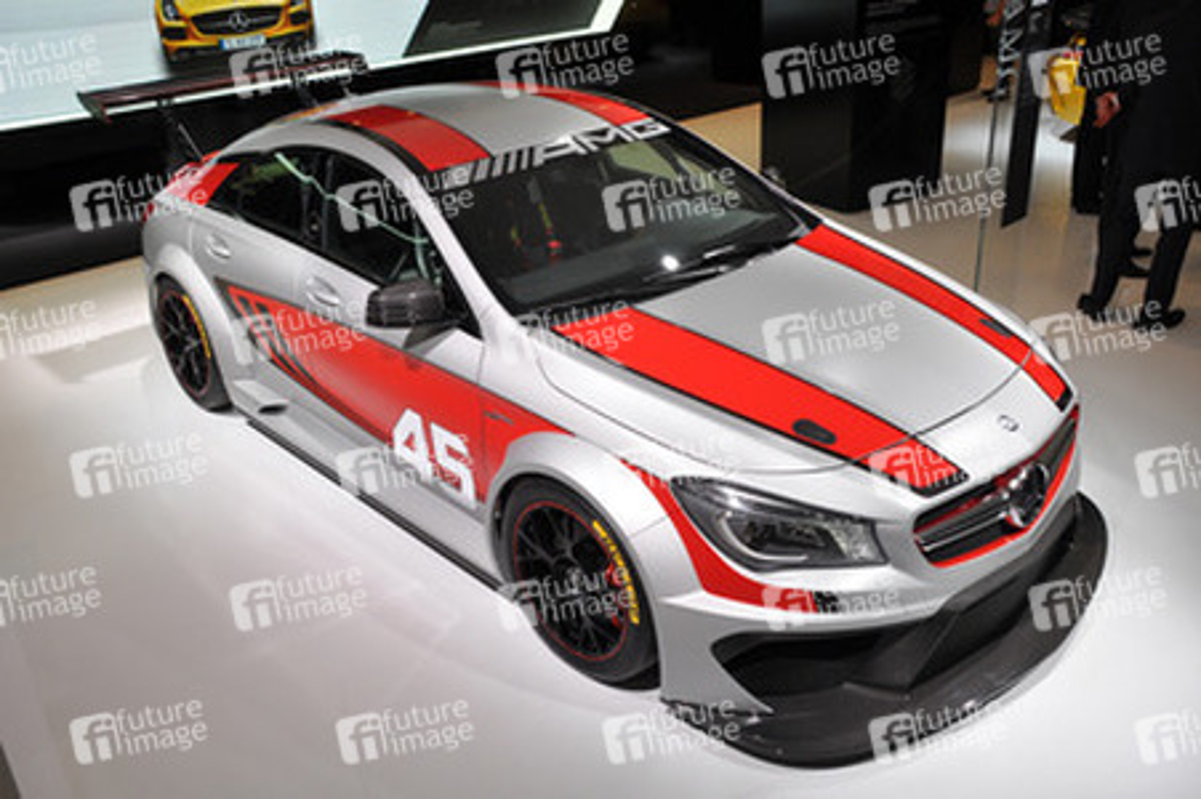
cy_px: 400
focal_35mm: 30
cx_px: 600
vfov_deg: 43.5
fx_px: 1000
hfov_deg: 62.0
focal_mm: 20
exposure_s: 1/160
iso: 640
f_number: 6.3
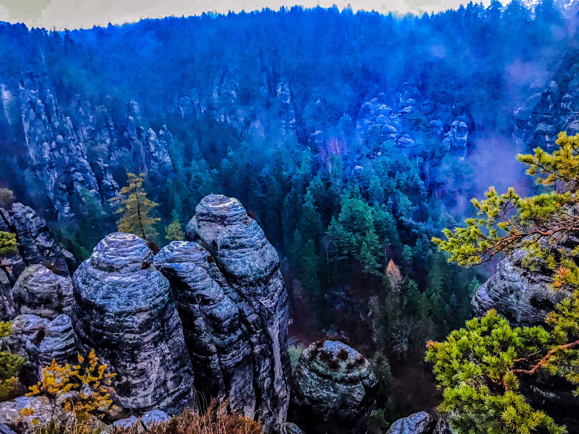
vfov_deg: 49.7
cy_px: 217
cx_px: 290
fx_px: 468
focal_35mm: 28
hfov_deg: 63.4
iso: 100
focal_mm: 3.99
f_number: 1.8
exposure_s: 1/14
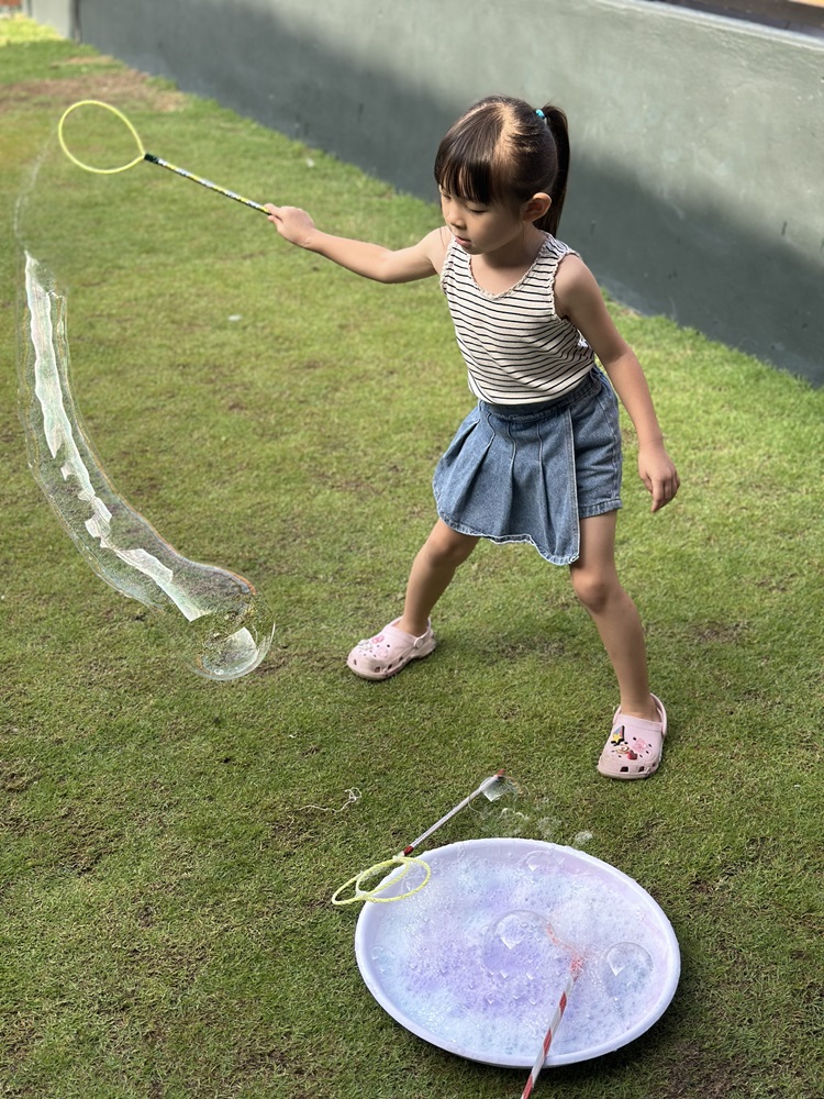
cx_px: 412
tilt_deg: -26.9
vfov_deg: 39.7
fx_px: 1523
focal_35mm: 48
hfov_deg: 30.3
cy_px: 550
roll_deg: -0.5
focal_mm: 6.86
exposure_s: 1/785
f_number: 1.78
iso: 80
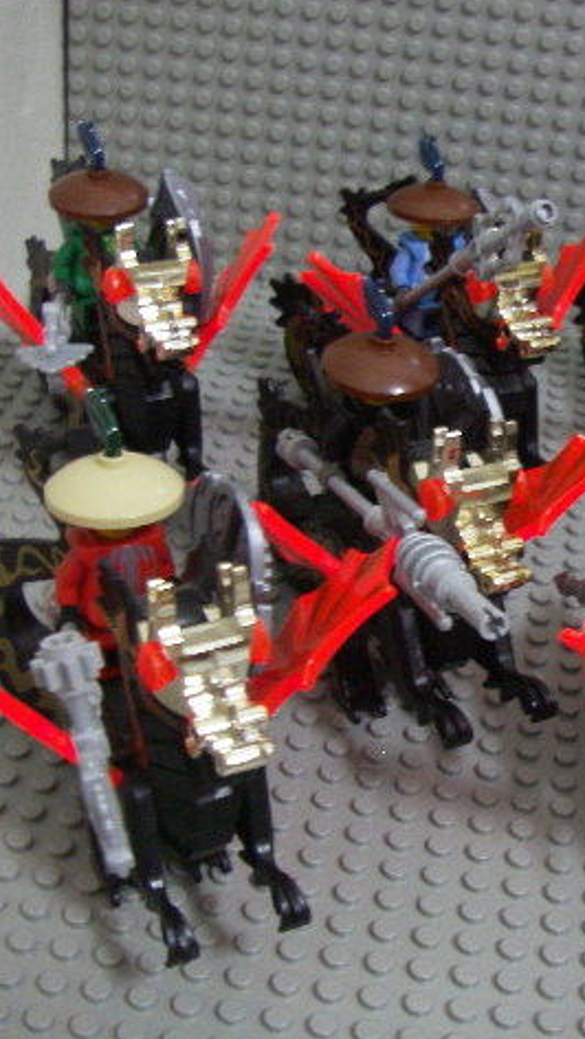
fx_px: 1545
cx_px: 545
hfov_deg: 20.9
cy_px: 514
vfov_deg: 37.2
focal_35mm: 56
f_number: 3.3
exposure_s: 1/4
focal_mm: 6.3
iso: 320
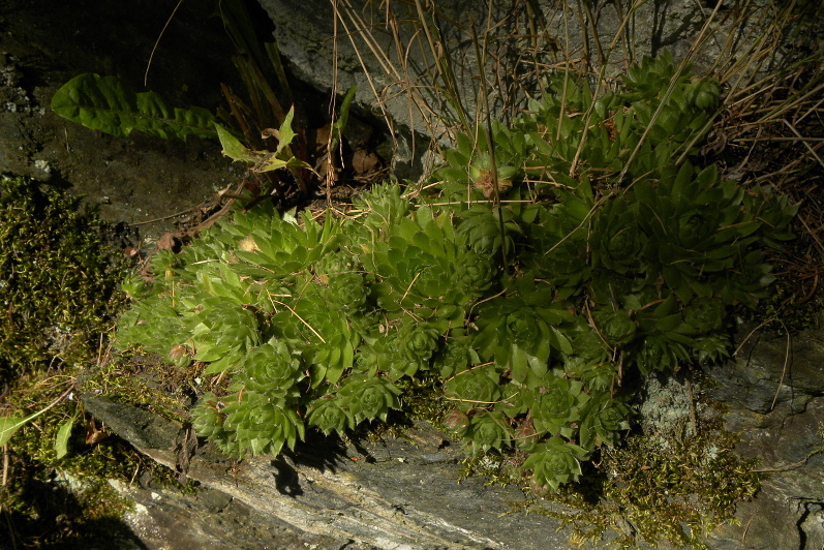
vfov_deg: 28.1
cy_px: 274
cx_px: 411
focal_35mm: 48
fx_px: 1099
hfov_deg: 41.1
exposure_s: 1/640
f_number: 5
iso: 100
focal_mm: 8.2
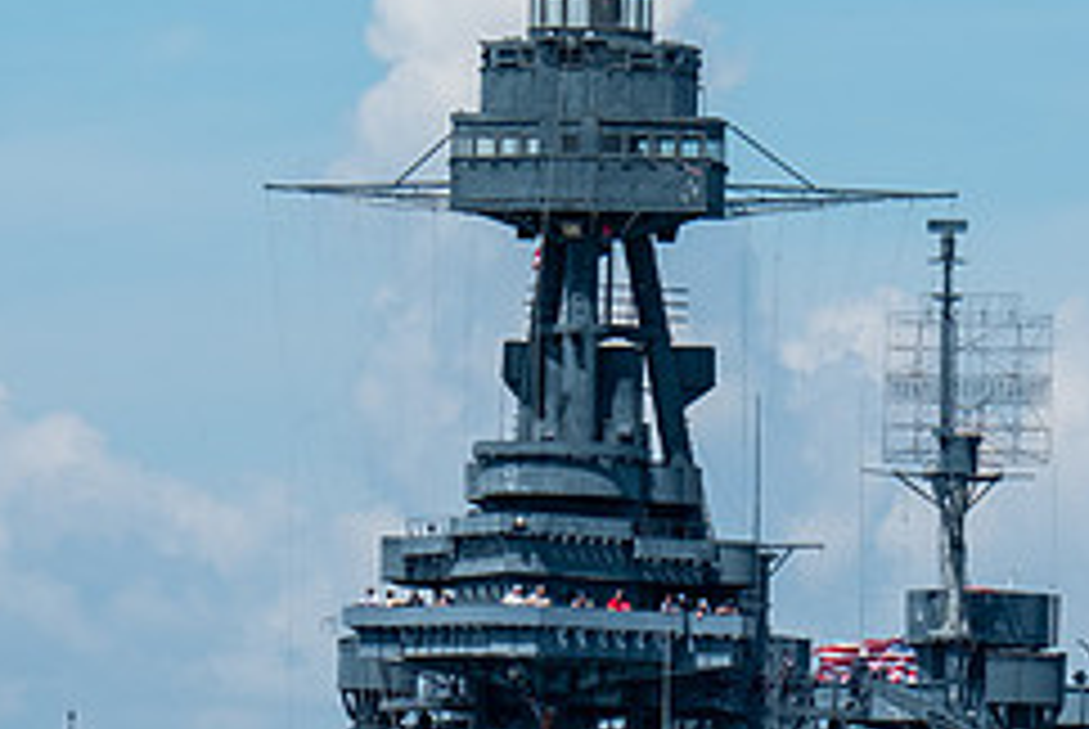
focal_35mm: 729
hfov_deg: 2.8
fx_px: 22079
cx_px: 720
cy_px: 664
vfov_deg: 1.9
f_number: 5.6
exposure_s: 1/1700
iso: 200
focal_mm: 200
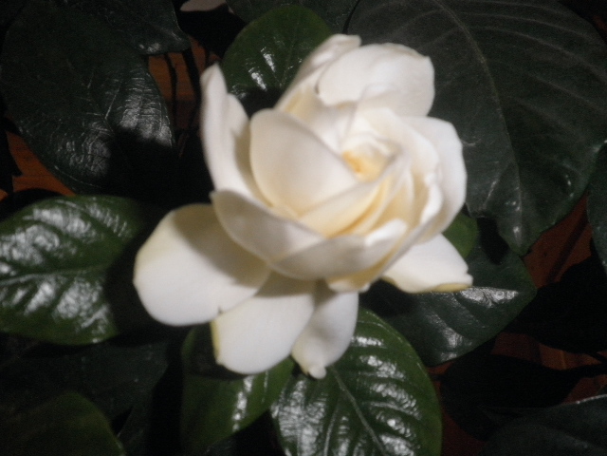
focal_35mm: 31
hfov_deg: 58.4
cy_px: 228
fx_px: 544
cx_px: 304
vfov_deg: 45.4
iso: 160
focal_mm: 5.5
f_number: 8.4
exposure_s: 1/40
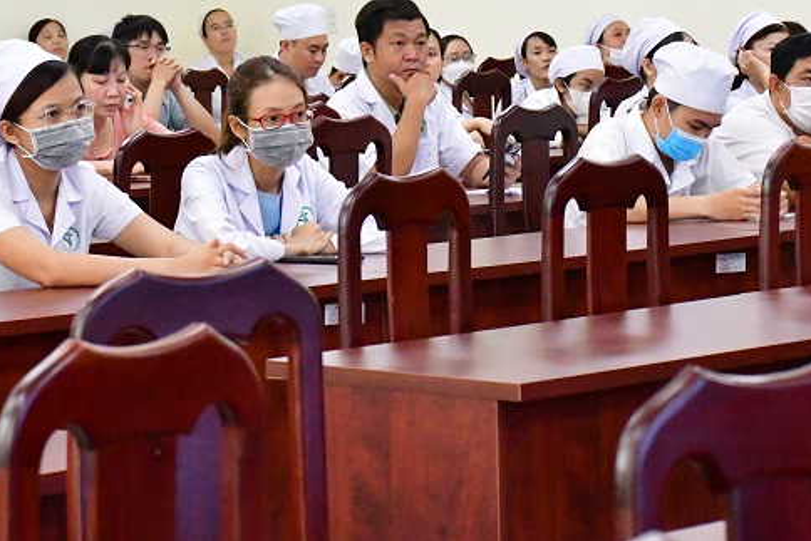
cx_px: 446
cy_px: 76
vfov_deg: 9.4
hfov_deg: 14.1
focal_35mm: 145
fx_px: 3267
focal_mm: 56
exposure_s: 1/500
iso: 14400
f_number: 7.1
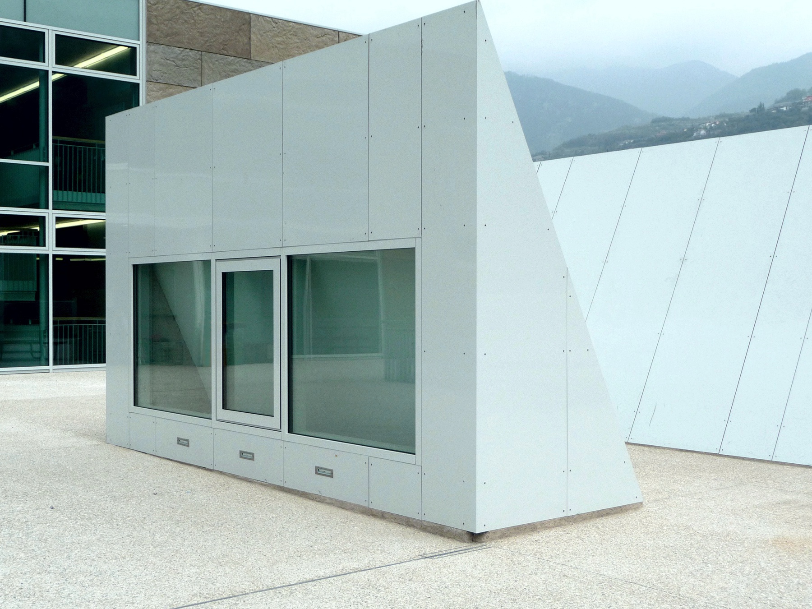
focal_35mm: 45
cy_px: 304
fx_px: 1056
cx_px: 406
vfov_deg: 32.2
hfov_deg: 42.1
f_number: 4.1
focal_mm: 7.6
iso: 100
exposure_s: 1/250
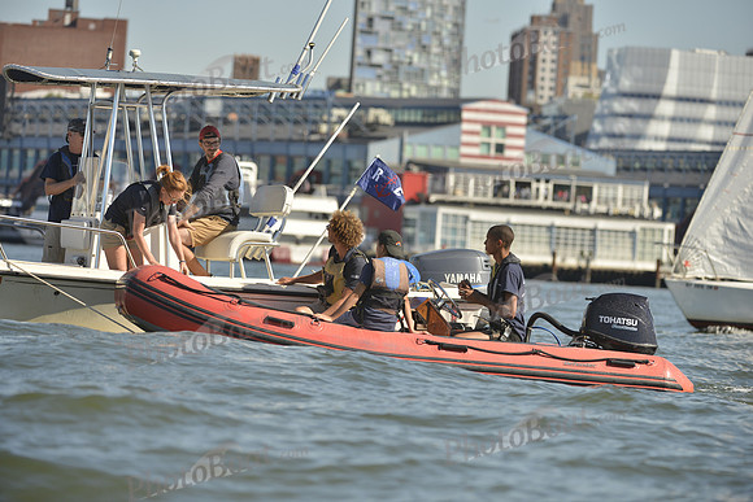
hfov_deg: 10.3
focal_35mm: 200
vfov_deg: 6.9
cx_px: 376
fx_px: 4184
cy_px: 251
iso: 200
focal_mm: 200
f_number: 4.5
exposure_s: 1/1250
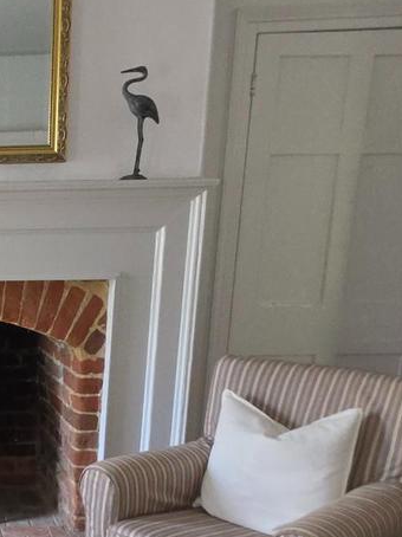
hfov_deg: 27.0
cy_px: 365
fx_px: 682
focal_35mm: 44
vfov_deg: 42.3
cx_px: -135
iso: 250
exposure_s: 1/60
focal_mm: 2.2
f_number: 1.9
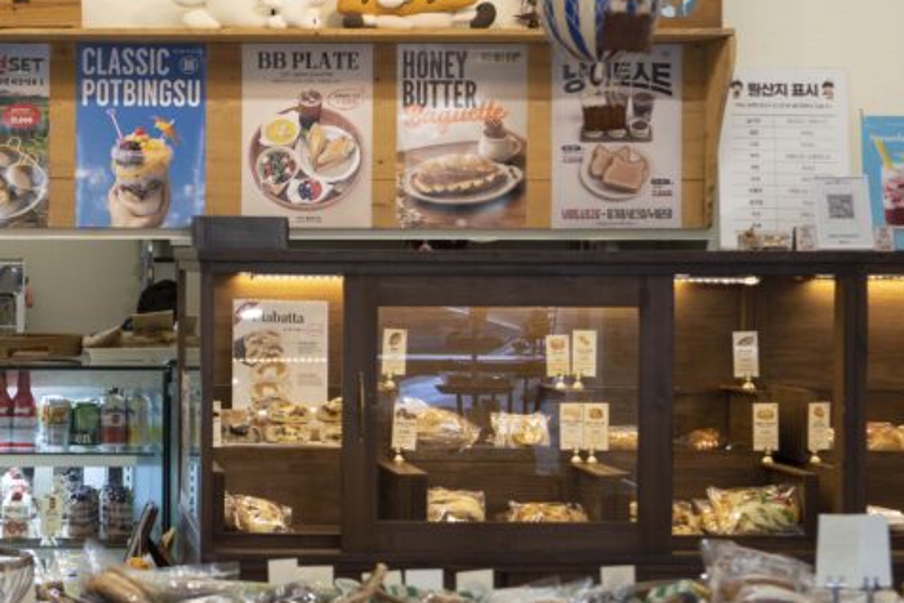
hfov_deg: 20.4
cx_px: 2
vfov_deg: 14.1
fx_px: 2436
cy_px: 317
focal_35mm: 97
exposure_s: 1/160
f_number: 5.6
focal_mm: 45
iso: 640
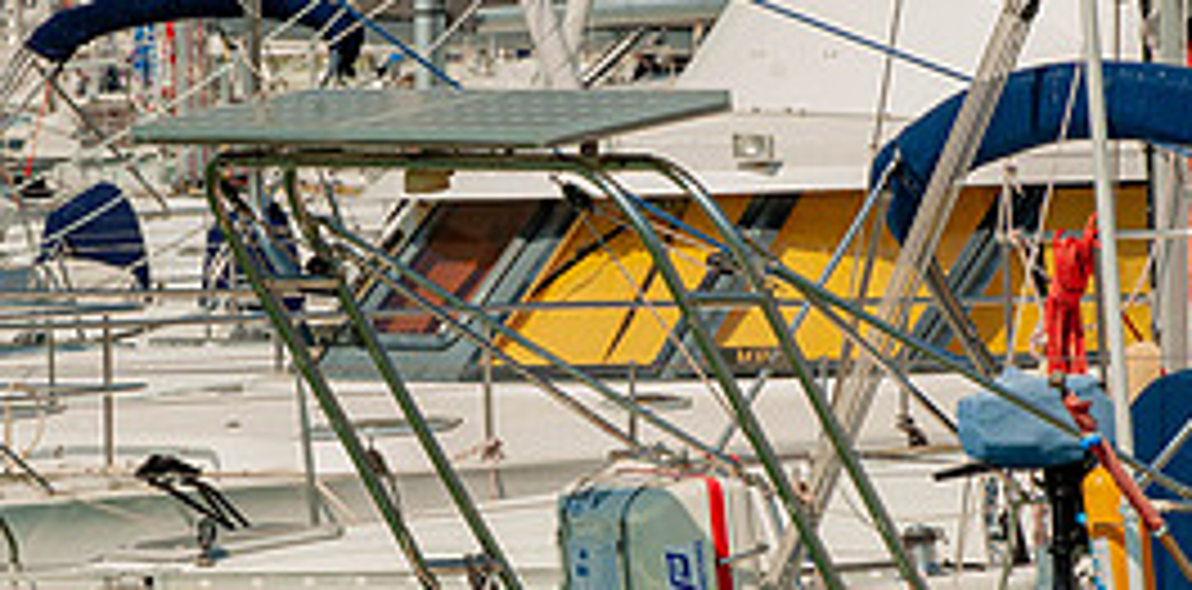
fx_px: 14505
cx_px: 441
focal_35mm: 472
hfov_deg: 4.7
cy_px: 389
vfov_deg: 2.3
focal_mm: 200
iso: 400
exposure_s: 1/640
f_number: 13
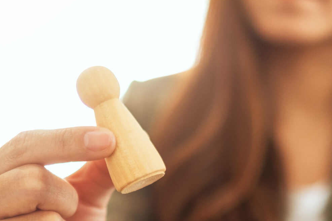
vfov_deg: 14.7
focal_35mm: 91
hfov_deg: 22.0
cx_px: 283
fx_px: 839
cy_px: 232
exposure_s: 1/250
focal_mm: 23
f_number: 1.4
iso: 200
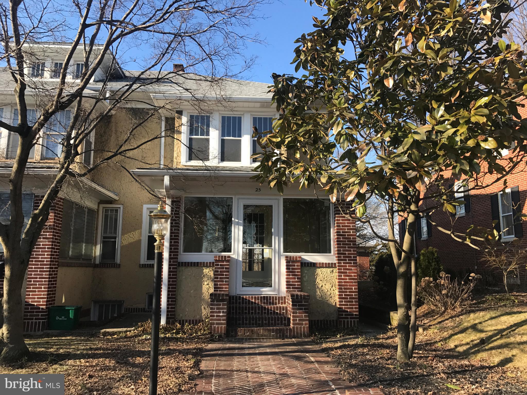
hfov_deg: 63.4
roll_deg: +1.1
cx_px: 264
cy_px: 198
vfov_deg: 49.7
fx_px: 426
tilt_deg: +10.2
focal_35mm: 28
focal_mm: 3.99
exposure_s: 1/742
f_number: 1.8
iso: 20
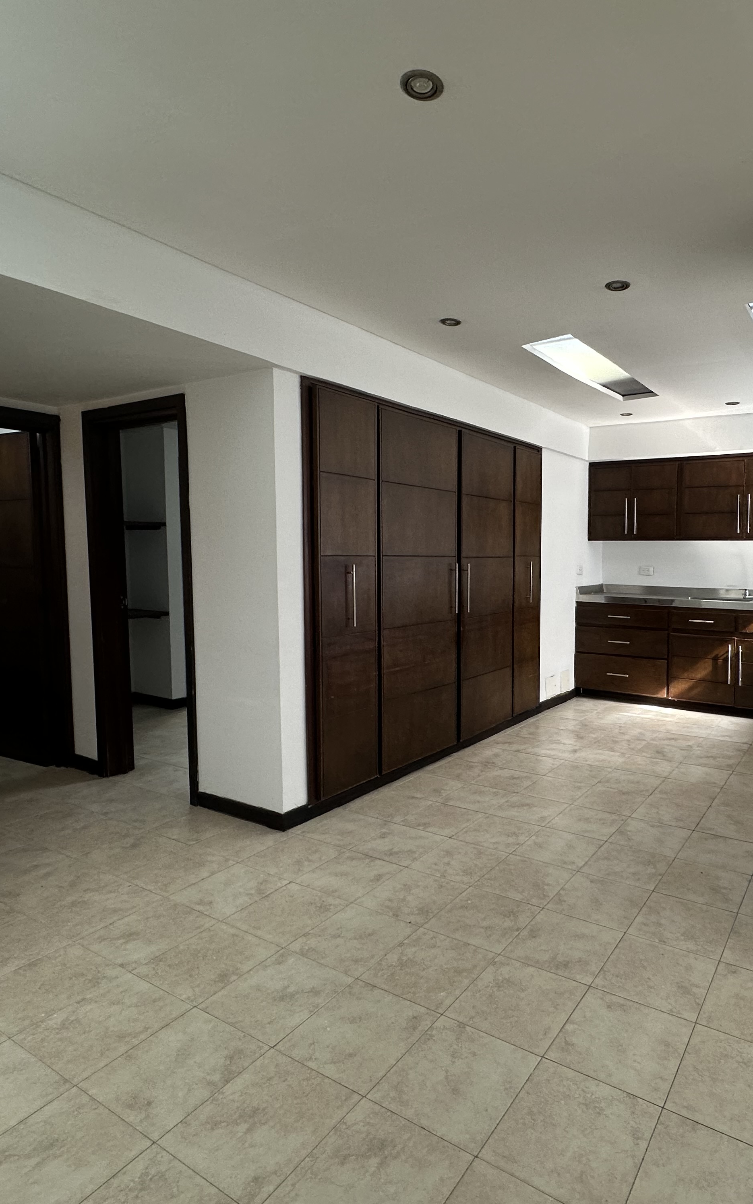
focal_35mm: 20
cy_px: 604
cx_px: 521
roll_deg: +0.4
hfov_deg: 57.9
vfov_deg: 85.1
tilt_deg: -3.4
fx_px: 657
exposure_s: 1/120
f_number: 2.2
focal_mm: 2.22
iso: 160
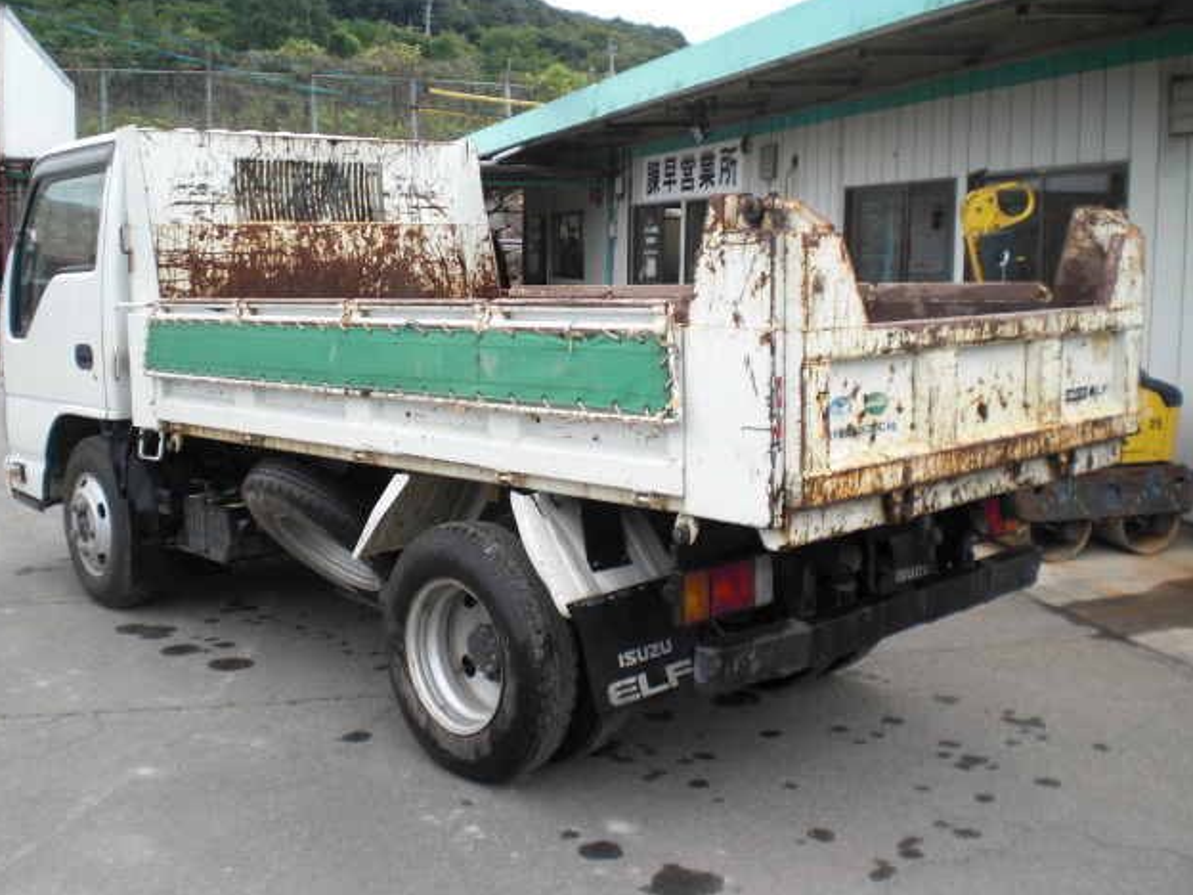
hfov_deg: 47.9
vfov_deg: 36.8
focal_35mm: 39
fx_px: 1344
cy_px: 438
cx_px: 587
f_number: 3.1
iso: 64
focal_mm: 6.3
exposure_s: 1/200
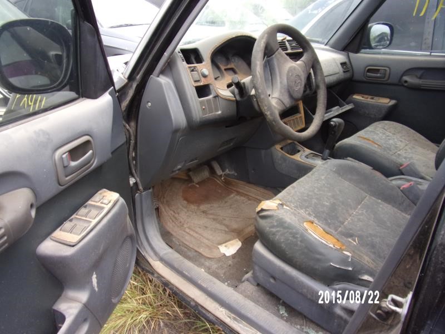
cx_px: 222
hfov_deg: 71.6
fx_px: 309
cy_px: 167
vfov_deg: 56.8
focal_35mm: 24
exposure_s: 1/90
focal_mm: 4.3
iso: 80
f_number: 3.3
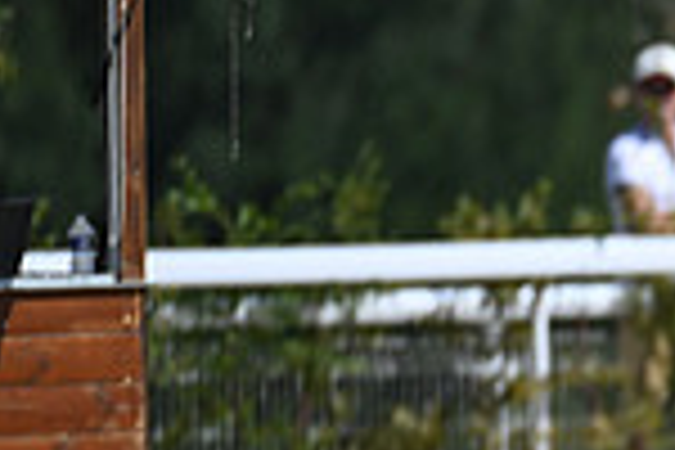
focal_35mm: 1548
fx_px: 29023
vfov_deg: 0.9
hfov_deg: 1.3
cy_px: 506
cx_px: 1300
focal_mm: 400
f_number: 4.5
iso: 180
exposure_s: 1/1600
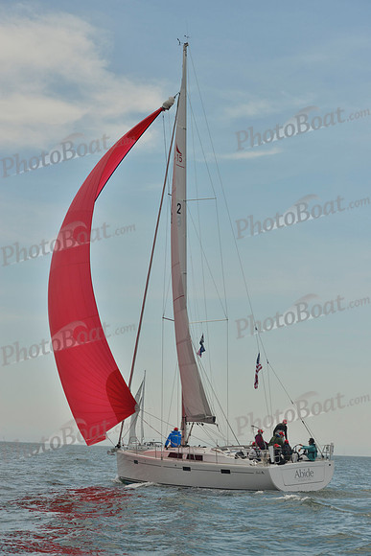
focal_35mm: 70
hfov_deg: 19.5
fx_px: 1081
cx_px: 186
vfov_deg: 28.8
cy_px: 278
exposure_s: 1/1250
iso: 280
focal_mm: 70
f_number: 10
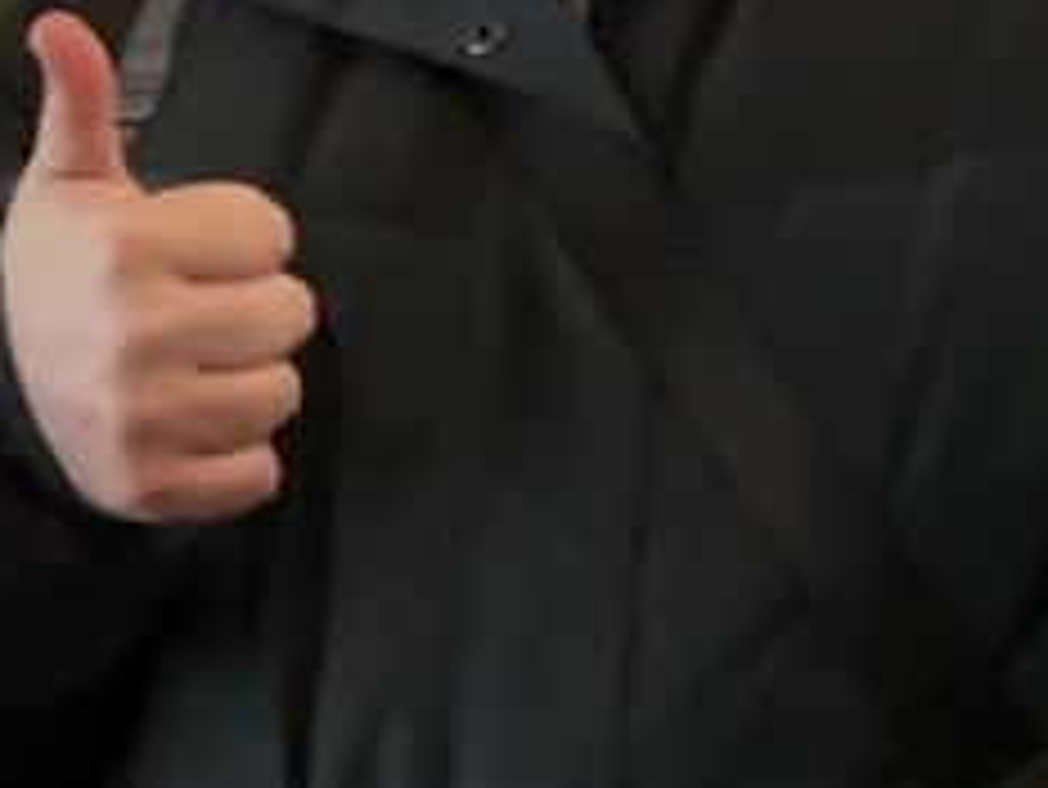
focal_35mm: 101
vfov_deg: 13.0
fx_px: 3059
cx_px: 234
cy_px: -698
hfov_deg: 19.3
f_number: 1.9
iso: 800
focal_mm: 2.69
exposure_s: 1/15
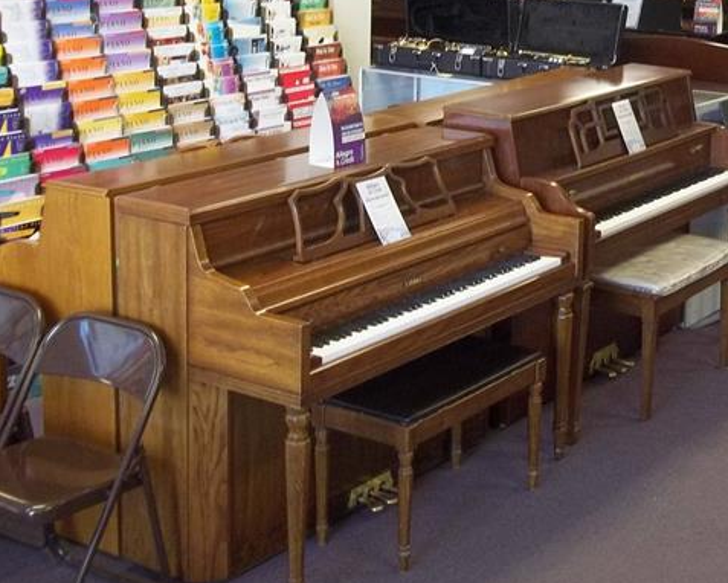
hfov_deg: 28.2
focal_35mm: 67
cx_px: 461
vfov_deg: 22.6
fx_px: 1444
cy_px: 139
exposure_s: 1/30
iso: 119
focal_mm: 5.7
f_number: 2.9
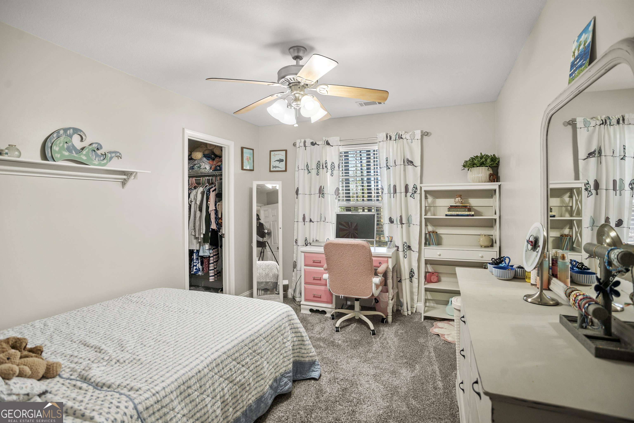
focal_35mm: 19
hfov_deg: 86.9
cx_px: 317
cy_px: 212
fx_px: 335
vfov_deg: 64.6
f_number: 5.6
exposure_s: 1/13
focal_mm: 19
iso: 400
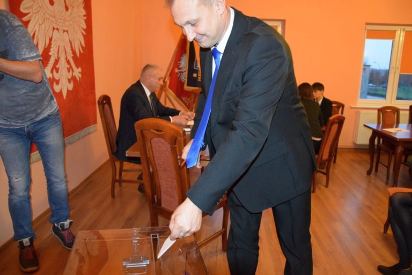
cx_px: 206
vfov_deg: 47.9
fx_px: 309
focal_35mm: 27
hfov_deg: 67.4
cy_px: 138
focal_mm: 18
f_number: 3.5
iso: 3200
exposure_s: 1/60
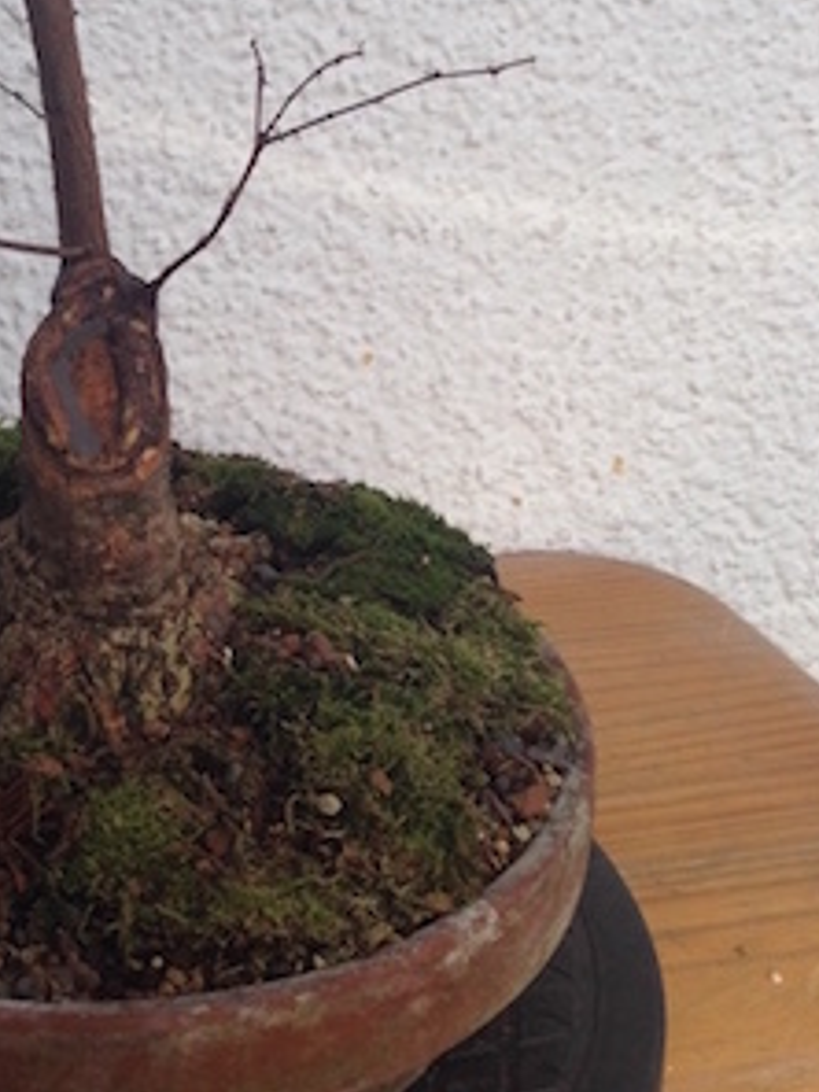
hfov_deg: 21.3
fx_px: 2114
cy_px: 255
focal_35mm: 67
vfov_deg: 28.5
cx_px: 44
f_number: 2.4
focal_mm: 4.12
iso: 50
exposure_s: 1/542
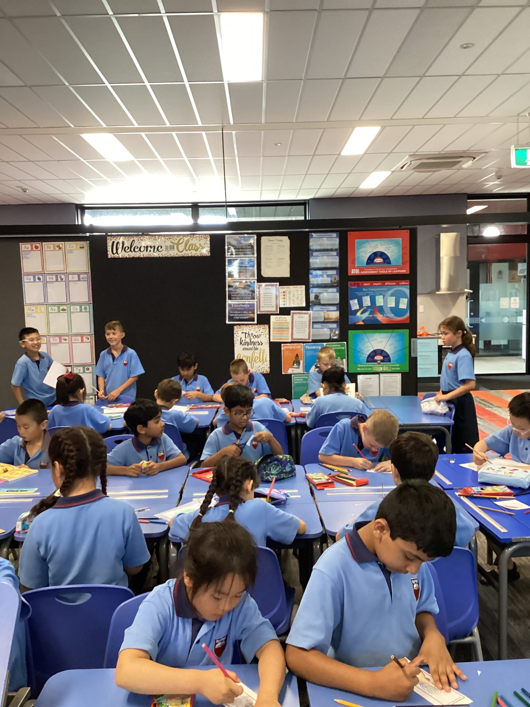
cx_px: 265
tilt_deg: -5.0
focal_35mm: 31
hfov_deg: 45.4
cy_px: 354
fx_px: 633
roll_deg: +0.7
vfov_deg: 58.4
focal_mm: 3.3
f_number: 2.4
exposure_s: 1/60
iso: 250
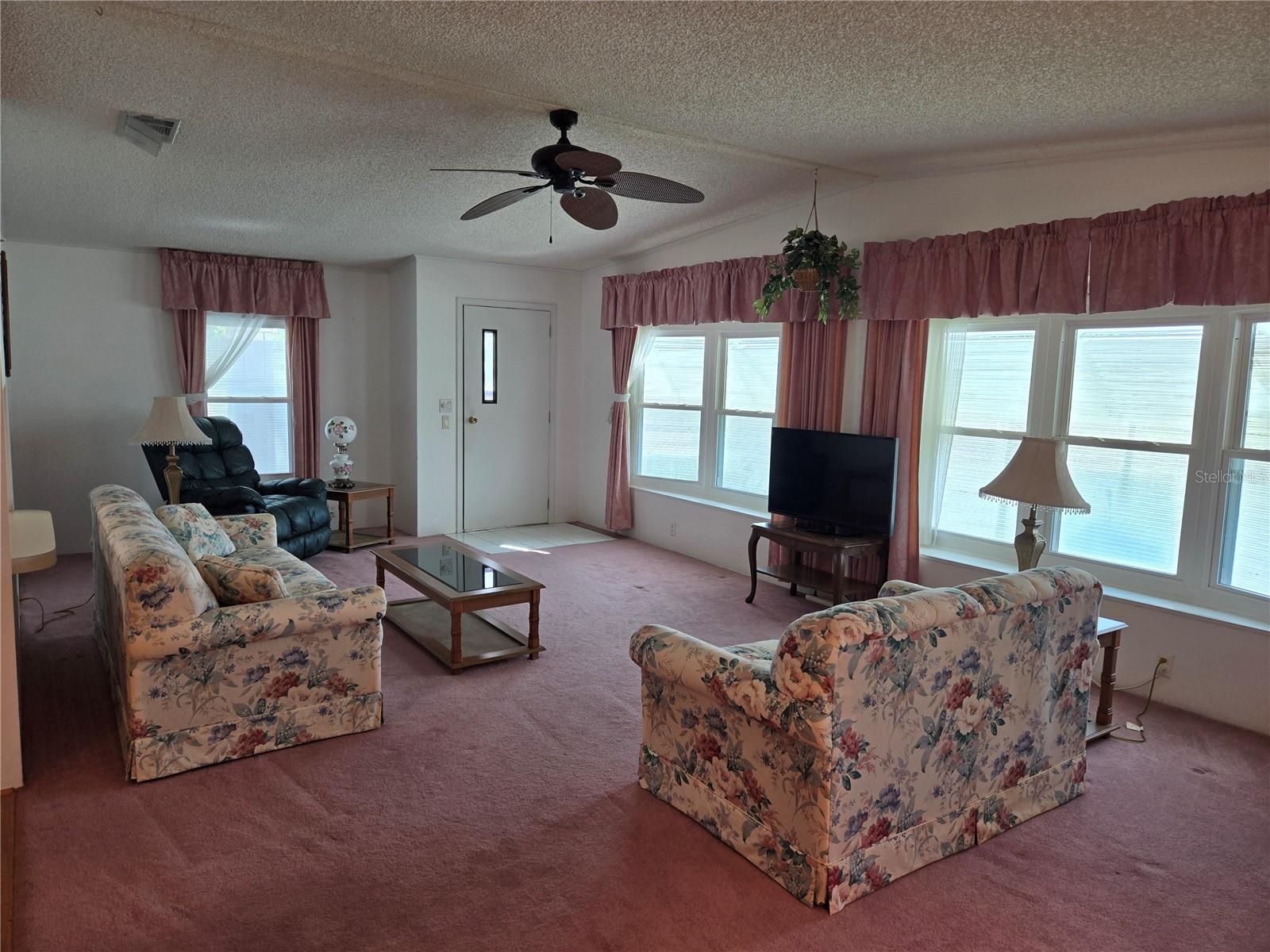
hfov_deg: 73.9
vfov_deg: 58.9
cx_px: 635
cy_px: 476
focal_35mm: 23
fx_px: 844
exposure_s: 1/120
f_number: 1.8
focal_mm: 5.4
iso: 64
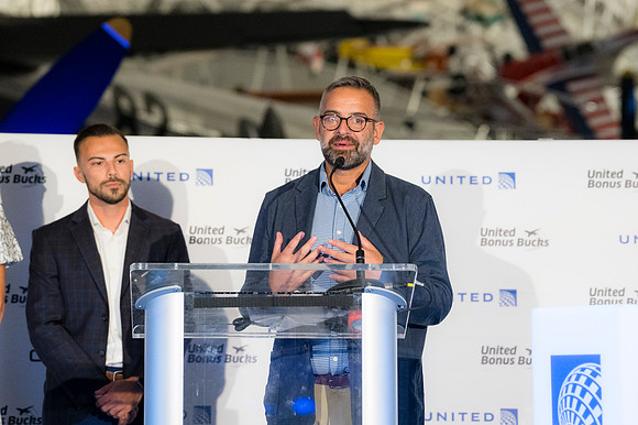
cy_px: 212
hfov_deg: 16.5
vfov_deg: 11.0
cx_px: 319
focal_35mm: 124
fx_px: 2196
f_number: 2.8
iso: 1400
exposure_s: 1/200
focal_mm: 83
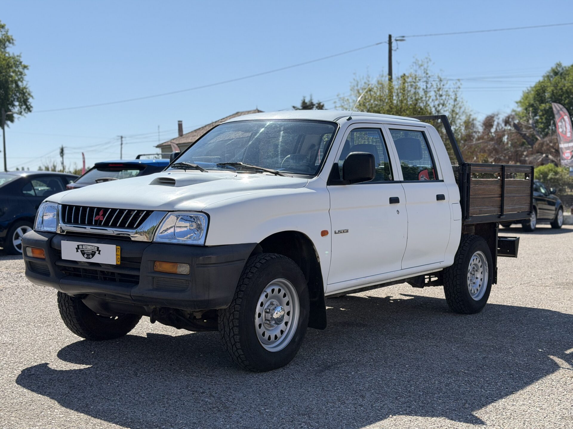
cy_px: 214
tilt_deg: -1.3
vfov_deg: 30.3
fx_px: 795
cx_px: 286
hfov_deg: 39.7
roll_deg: +2.5
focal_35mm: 48
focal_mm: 6.76
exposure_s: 1/4098
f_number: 1.78
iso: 80
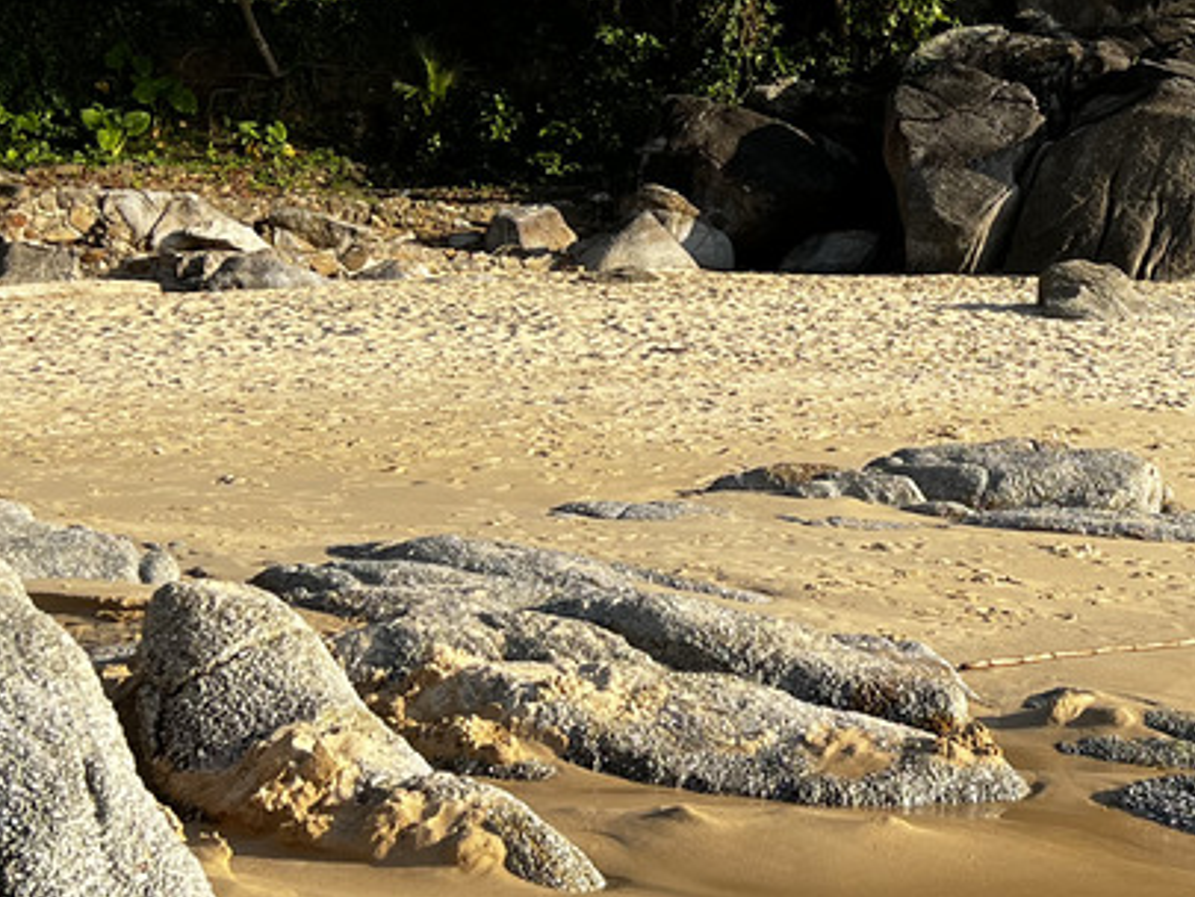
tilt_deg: +0.1
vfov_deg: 19.1
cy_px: 274
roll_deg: +1.8
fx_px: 2659
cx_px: 983
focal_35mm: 77
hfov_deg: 24.8
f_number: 1.5
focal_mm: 5.7
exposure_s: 1/2208
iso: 50
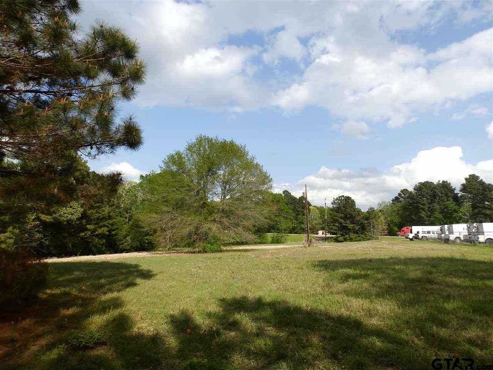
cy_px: 185
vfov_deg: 61.1
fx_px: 313
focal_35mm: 22
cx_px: 246
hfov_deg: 76.4
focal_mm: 4
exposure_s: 1/640
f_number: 4.5
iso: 80
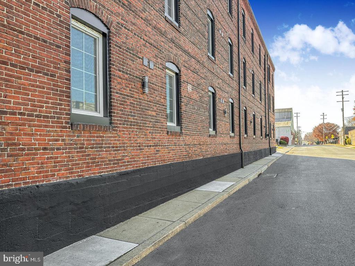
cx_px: 178
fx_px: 246
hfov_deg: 71.6
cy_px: 133
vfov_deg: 56.8
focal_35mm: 24
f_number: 1.78
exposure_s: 1/650
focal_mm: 6.86
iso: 80
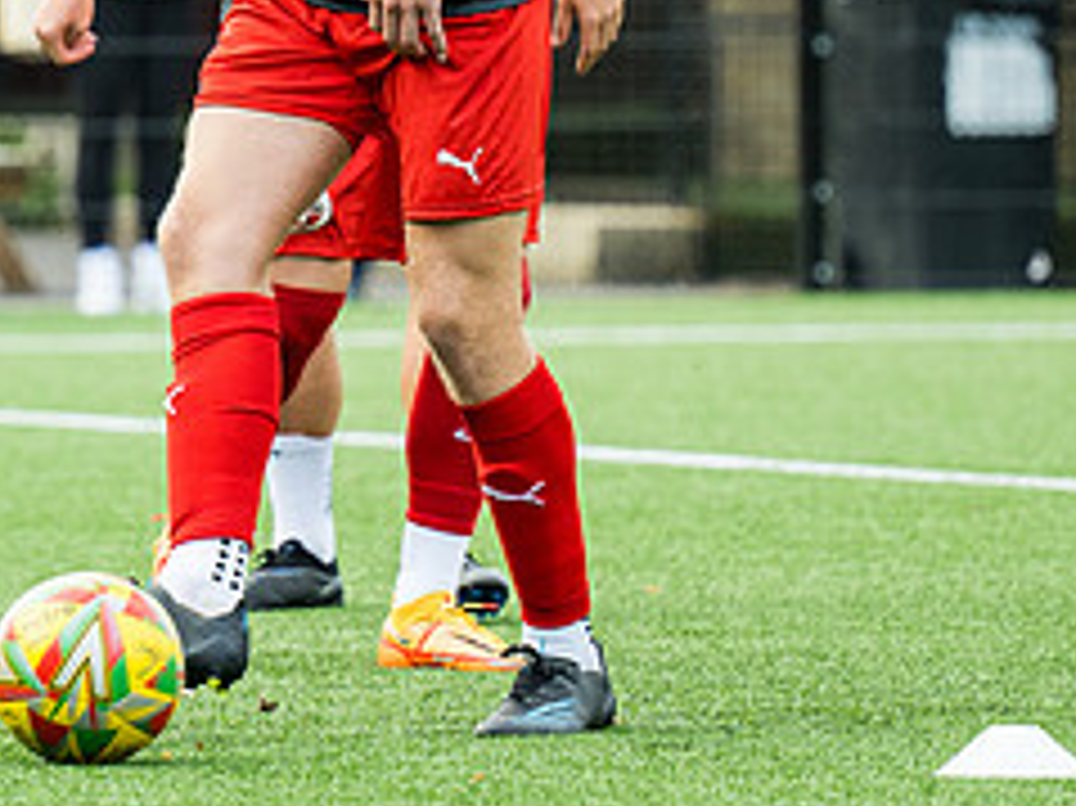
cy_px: 222
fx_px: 17088
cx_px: 135
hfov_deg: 3.6
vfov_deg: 2.7
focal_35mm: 550
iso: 400
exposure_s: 1/640
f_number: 2.8
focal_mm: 145
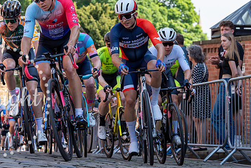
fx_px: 865
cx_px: 121
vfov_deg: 11.1
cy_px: 59
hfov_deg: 16.5
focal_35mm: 124
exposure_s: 1/800
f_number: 4
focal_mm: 75
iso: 160
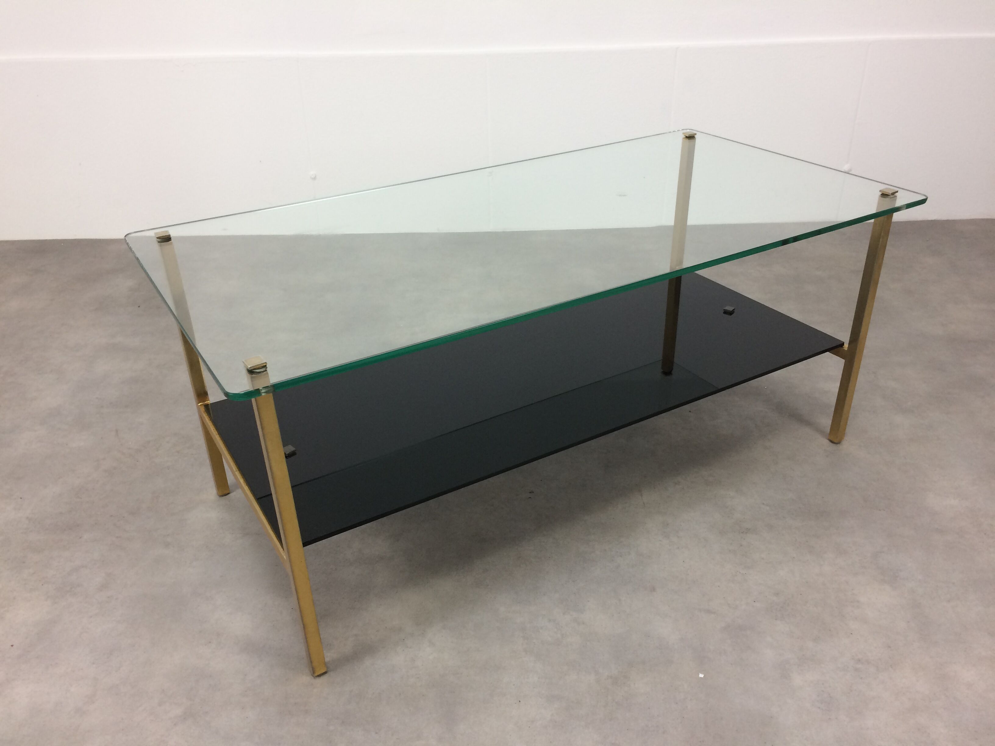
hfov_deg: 61.7
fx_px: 834
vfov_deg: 48.2
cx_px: 498
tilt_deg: -30.3
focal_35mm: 29
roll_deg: -1.4
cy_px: 373
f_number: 2.2
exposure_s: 1/33
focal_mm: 4.15
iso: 40
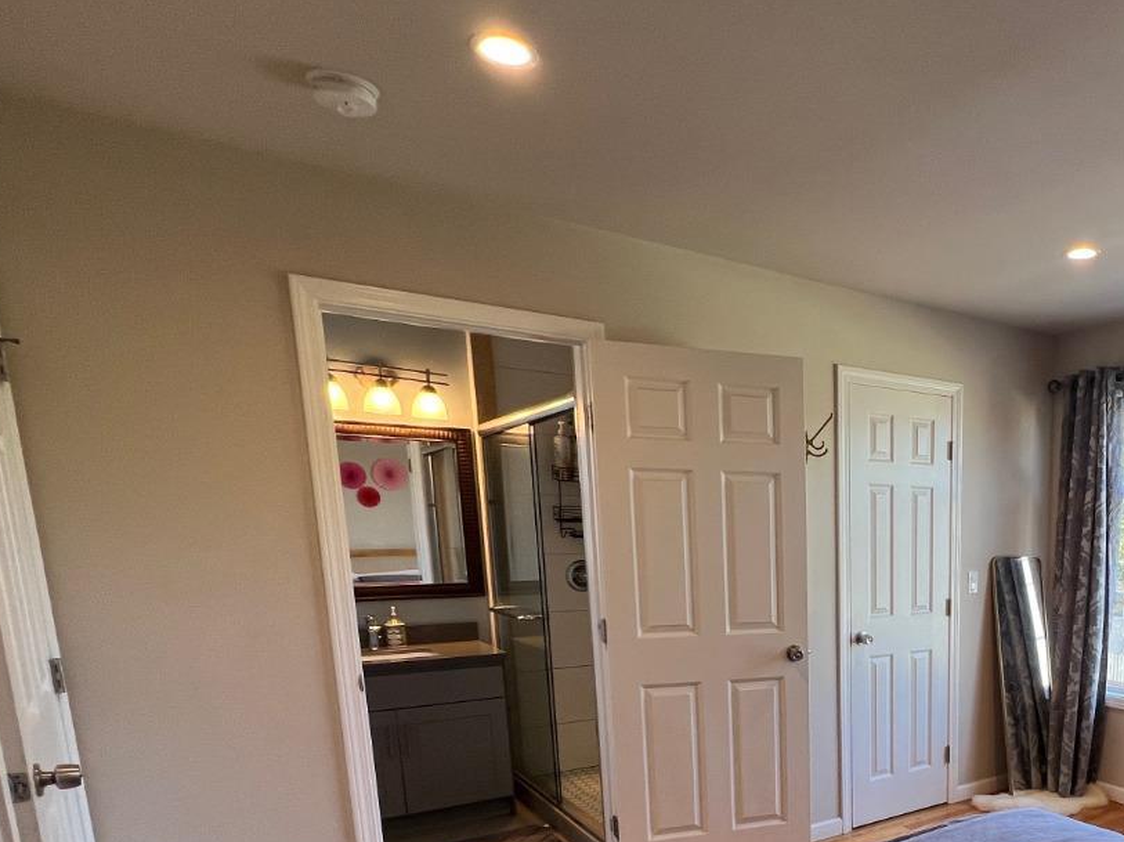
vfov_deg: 52.8
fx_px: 779
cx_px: 906
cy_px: 684
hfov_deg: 65.0
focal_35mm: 24
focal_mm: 1.57
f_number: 1.8
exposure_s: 1/120
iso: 80
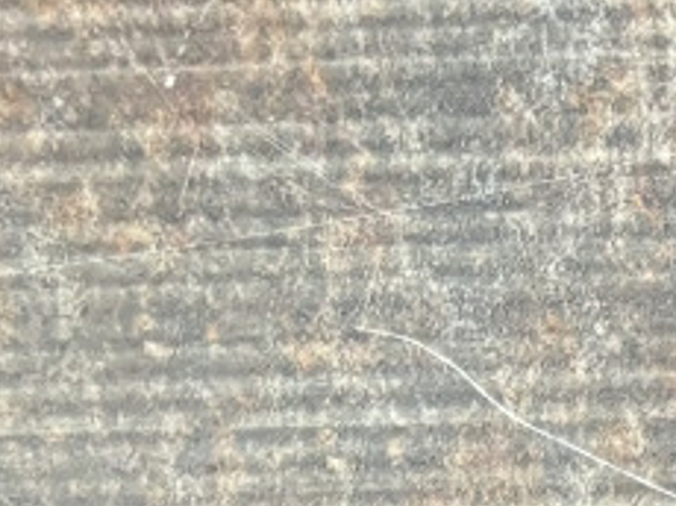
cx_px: 1029
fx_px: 3531
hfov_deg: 10.5
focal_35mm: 181
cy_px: 1006
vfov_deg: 7.8
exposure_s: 1/50
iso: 125
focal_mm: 6
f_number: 1.6
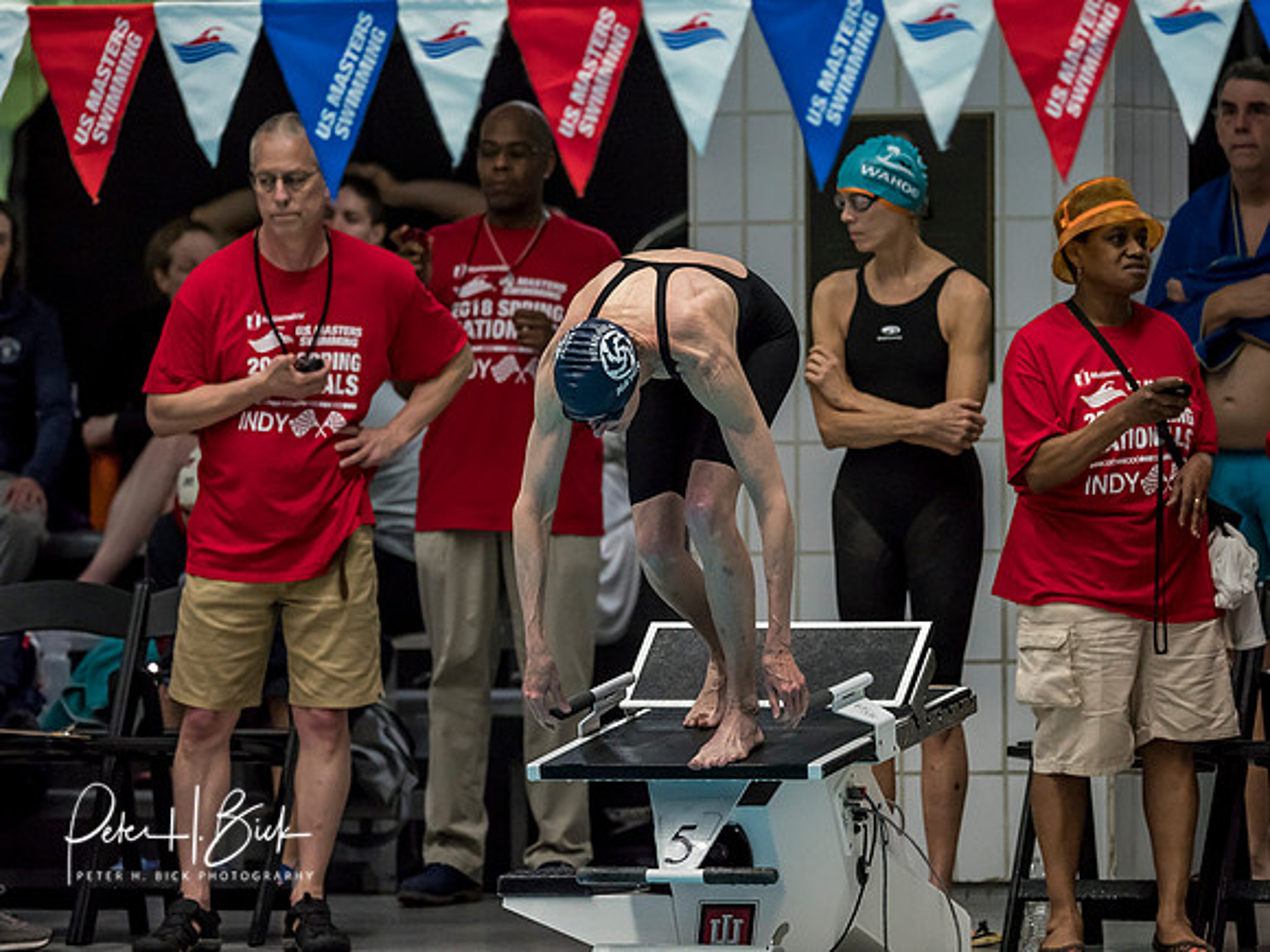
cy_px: 476
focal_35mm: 401
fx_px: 14712
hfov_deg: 4.9
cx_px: 635
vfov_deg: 3.7
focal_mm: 200
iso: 3200
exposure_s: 1/1000
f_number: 2.8
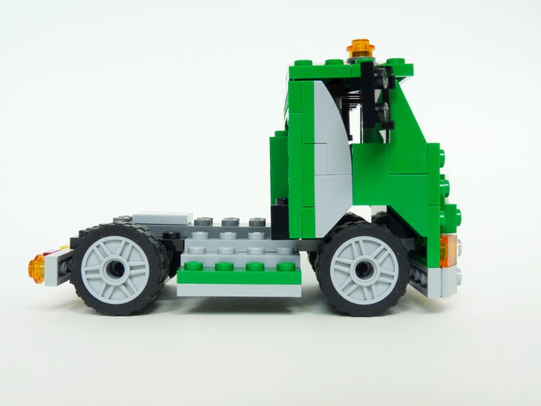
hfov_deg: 41.2
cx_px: 270
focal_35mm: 46
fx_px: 719
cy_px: 203
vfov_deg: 31.5
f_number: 5
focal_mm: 8.2
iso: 100
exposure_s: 1/15
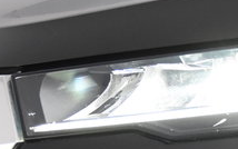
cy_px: 245
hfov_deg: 8.7
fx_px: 1545
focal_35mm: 238
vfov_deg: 5.5
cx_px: 292
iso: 1600
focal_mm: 26
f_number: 4
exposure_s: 1/125
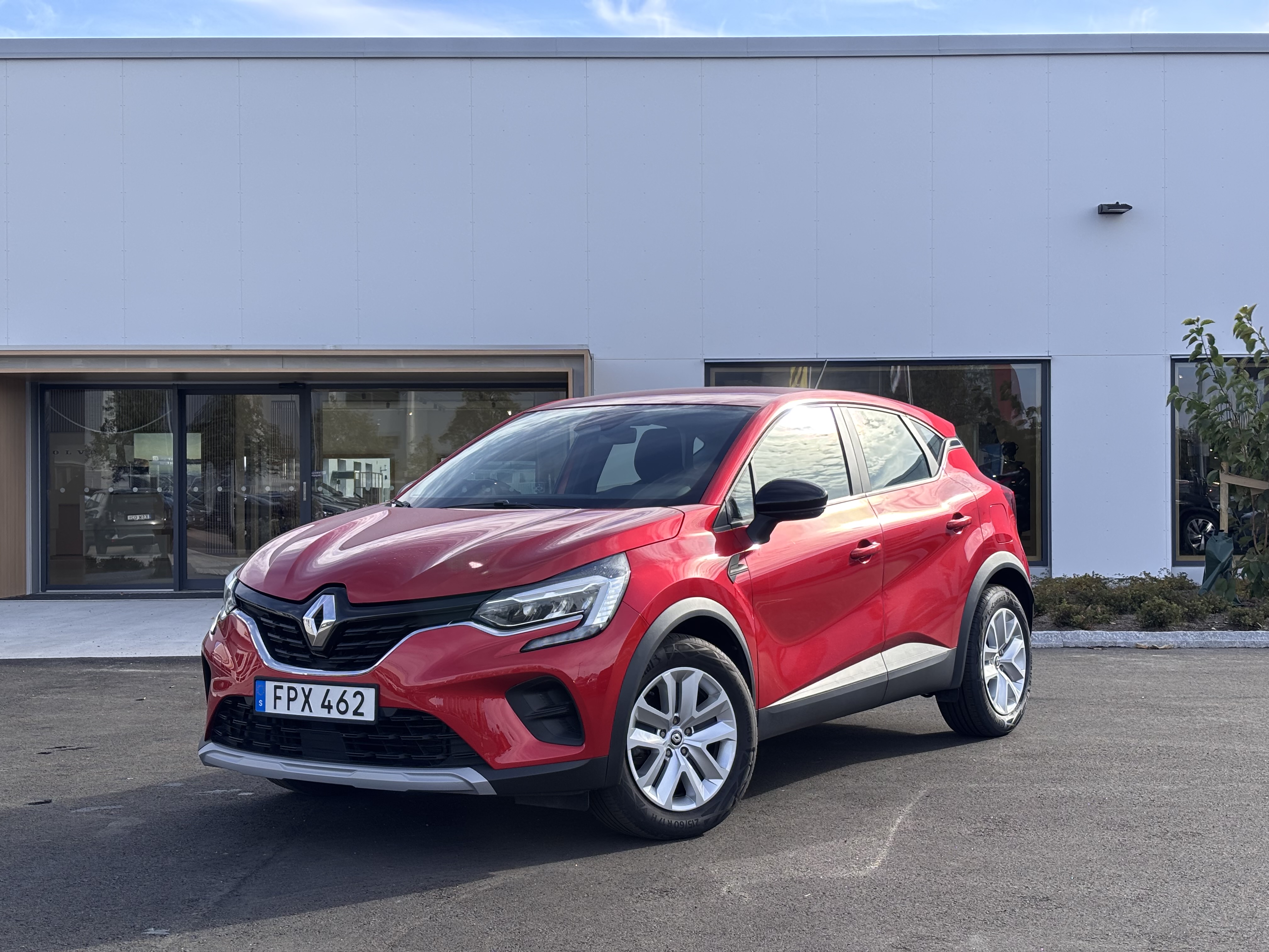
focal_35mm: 52
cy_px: 476
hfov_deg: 36.8
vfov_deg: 28.0
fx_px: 1906
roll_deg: +0.3
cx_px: 634
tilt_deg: -0.5
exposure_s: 1/1152
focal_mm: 5.96
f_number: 1.6
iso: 32
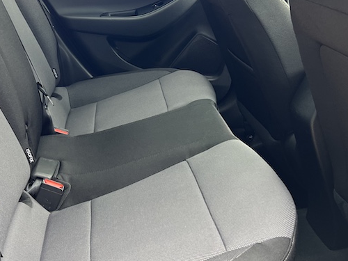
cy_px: 22
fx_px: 523
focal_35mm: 52
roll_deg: +1.2
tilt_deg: -9.6
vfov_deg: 27.0
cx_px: 151
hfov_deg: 36.8
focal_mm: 5.7
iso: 125
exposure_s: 1/121
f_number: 1.5
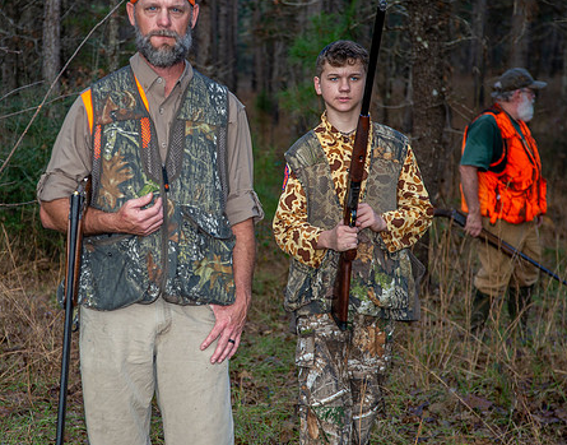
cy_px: 221
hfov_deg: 17.2
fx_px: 1865
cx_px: 192
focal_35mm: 112
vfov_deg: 13.6
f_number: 5
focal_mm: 78
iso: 250
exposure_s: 1/100
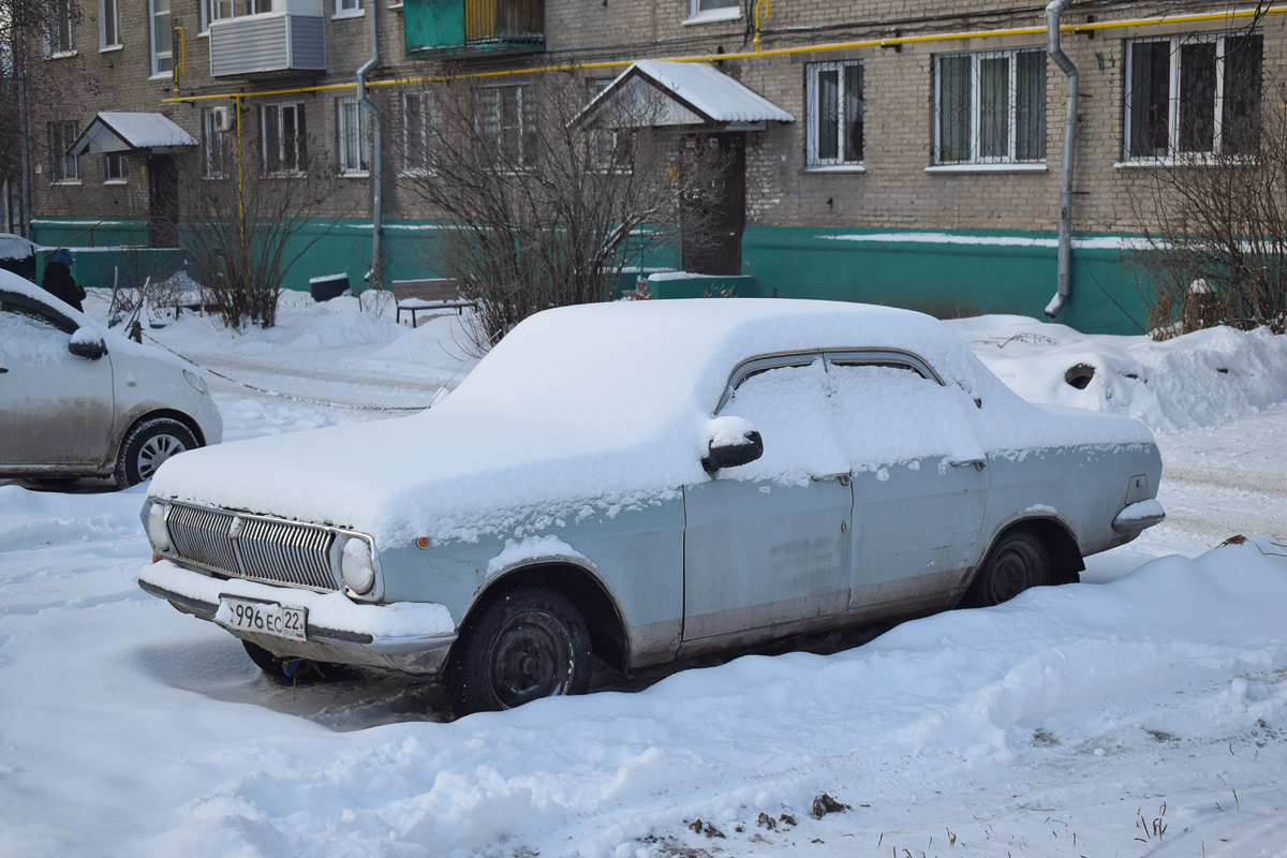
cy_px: 429
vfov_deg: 26.5
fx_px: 1823
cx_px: 644
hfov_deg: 38.9
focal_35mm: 51
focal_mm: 34
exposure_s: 1/800
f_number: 6.3
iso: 400
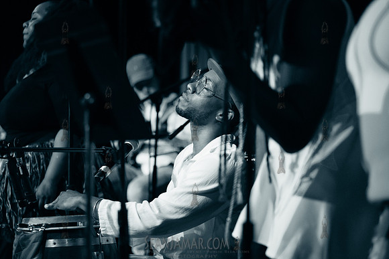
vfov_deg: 11.4
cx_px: 194
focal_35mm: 120
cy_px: 130
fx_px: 1297
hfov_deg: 17.1
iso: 4000
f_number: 2.8
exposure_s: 1/250
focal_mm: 120
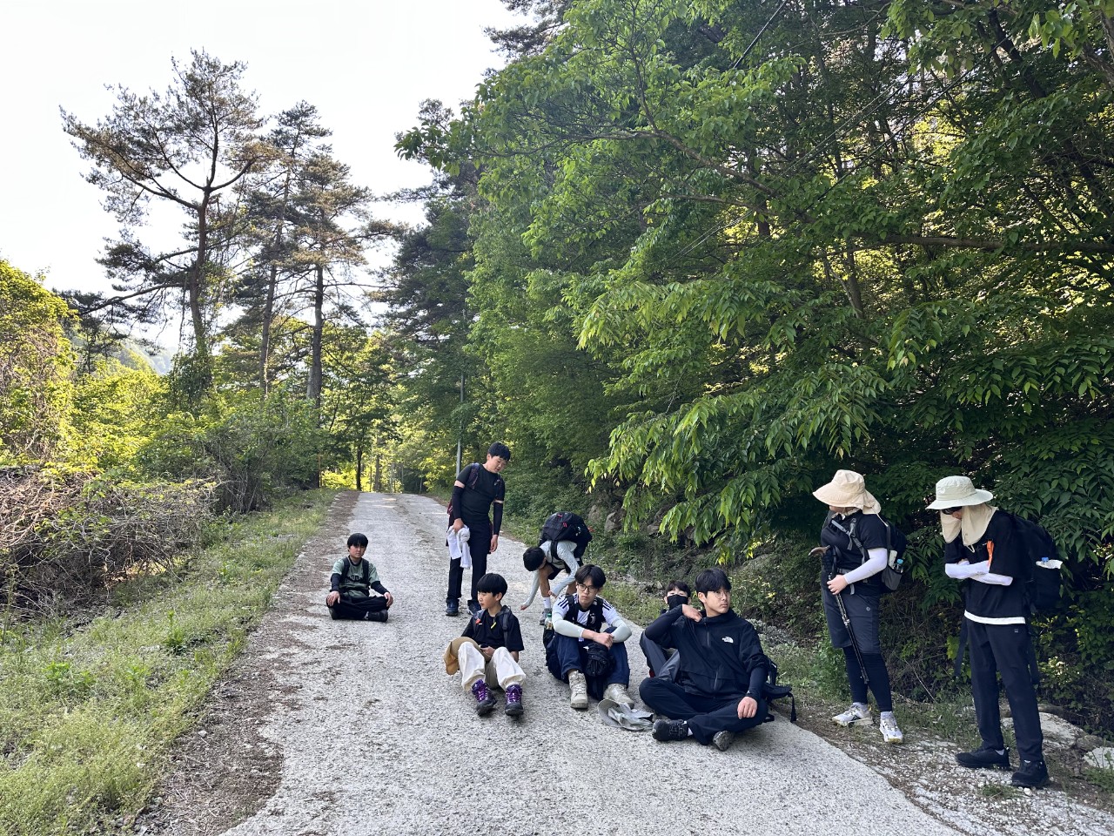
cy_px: 418
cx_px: 557
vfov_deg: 56.8
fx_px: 772
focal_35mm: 24
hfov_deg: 71.6
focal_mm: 6.86
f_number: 1.78
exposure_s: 1/435
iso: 80
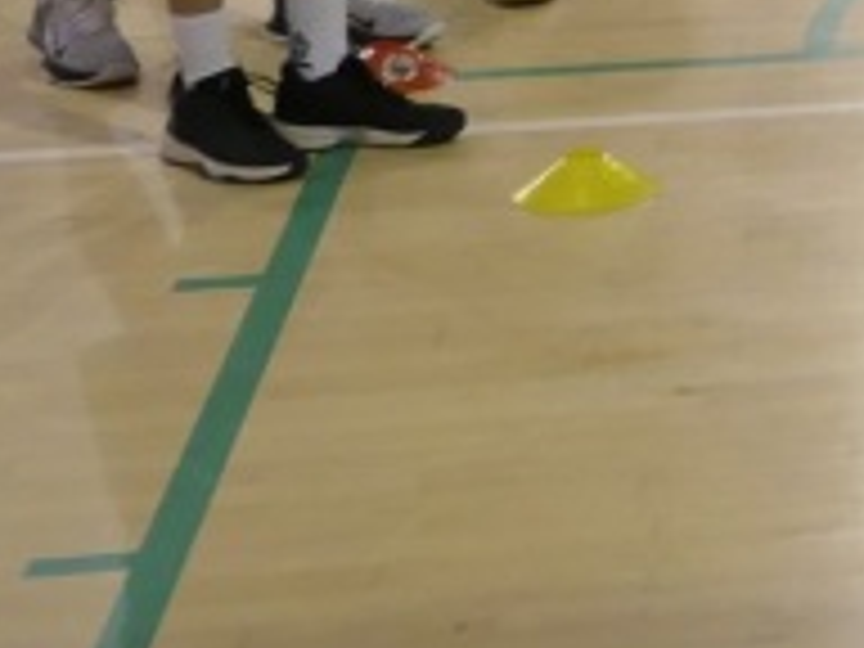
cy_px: -410
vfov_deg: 9.8
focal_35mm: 146
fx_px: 3644
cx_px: 1620
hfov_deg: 12.2
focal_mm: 11.7
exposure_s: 1/250
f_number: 2.8
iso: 1000
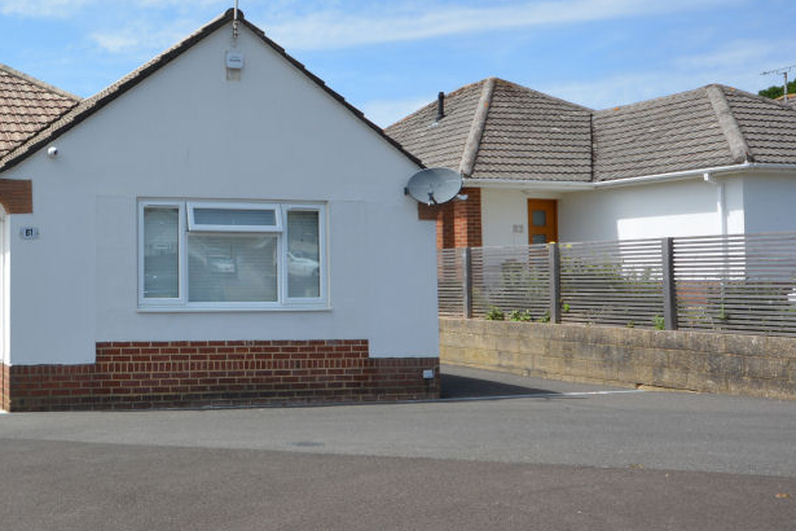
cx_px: 8
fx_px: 906
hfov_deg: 41.5
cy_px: 238
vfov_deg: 32.6
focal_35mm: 41
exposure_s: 1/250
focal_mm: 12
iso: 100
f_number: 8
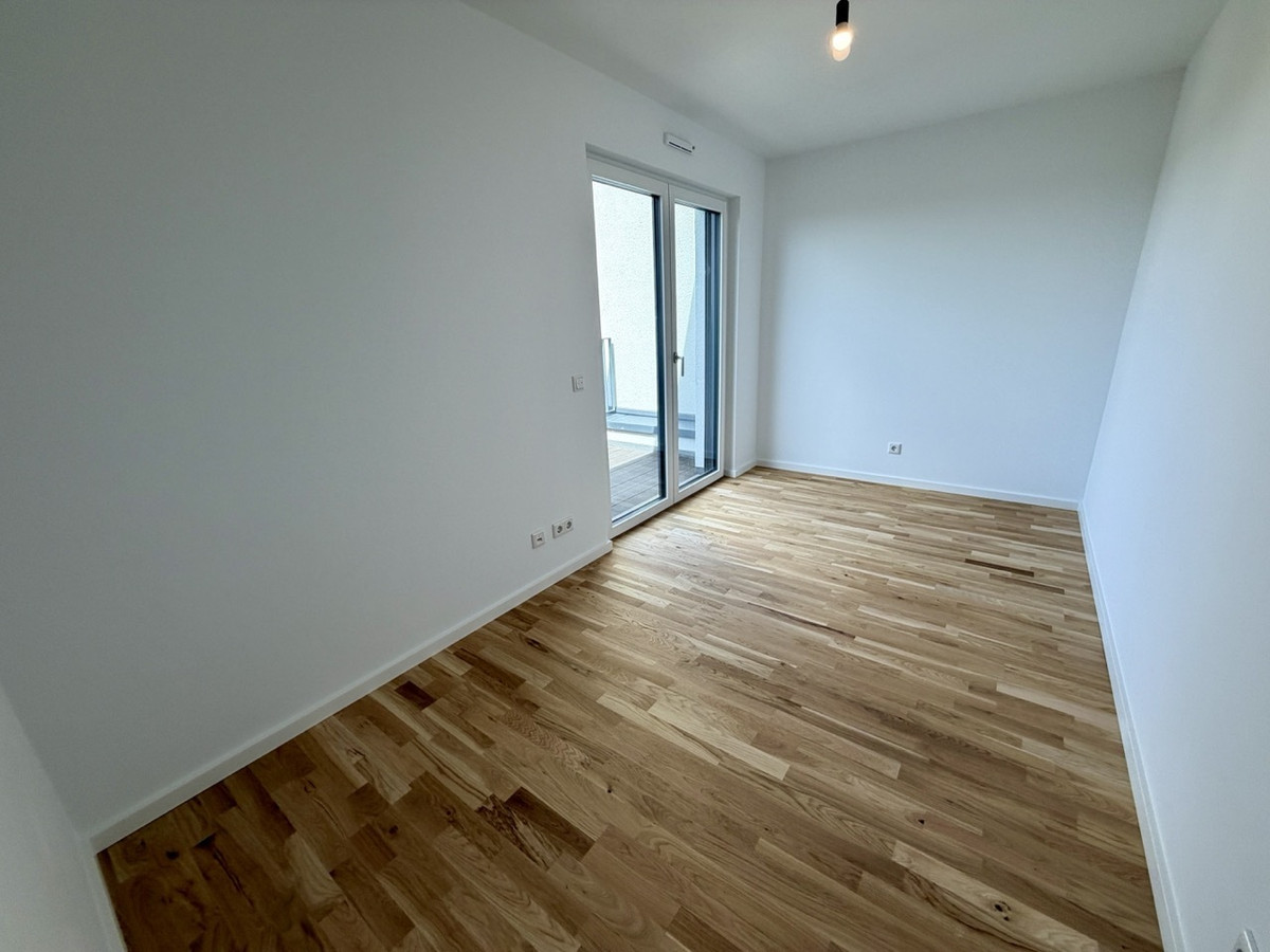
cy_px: 476
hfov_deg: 102.1
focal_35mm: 14
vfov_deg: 85.7
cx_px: 635
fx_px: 514
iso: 50
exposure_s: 1/152
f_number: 2.2
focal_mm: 2.22
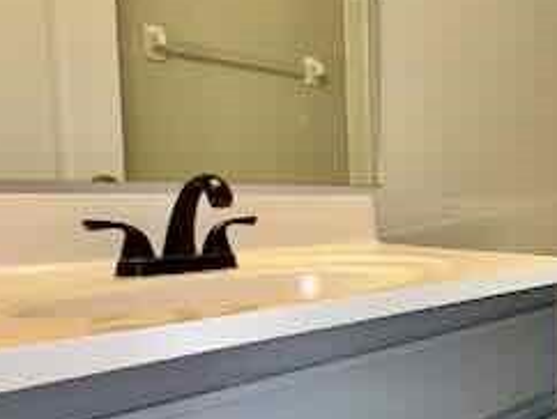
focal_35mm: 37
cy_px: 244
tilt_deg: -5.8
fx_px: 596
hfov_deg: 42.4
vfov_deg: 38.6
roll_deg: -0.4
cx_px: 571
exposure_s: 1/120
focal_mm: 2.22
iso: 125
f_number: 2.2
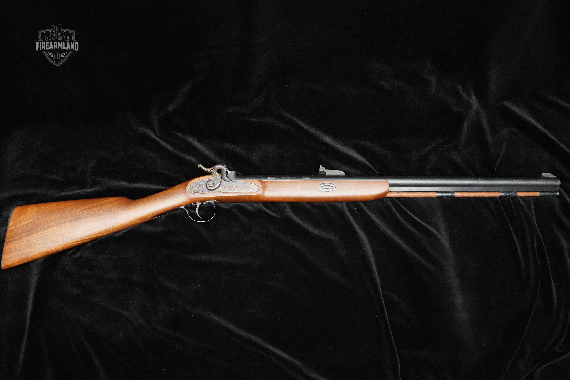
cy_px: 190
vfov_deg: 53.1
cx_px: 285
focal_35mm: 24
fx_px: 380
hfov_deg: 73.7
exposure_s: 1/60
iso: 8000
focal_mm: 24
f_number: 6.3
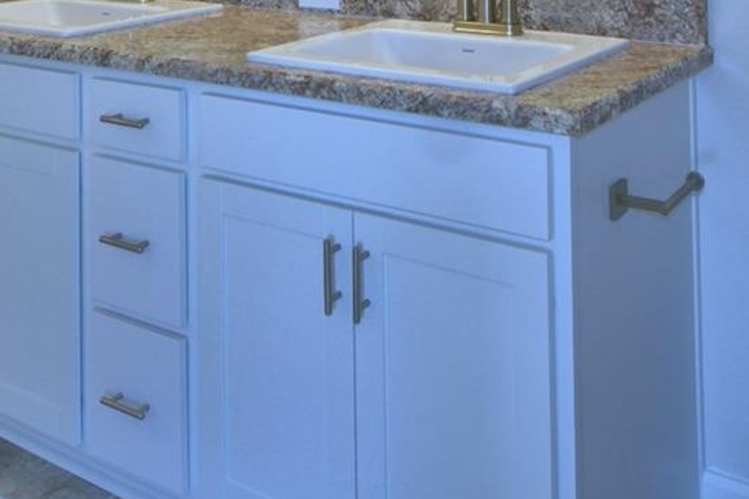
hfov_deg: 44.2
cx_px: 469
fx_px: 915
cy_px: -148
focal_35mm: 44
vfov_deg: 26.1
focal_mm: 10
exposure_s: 1/60
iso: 200
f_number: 4.5
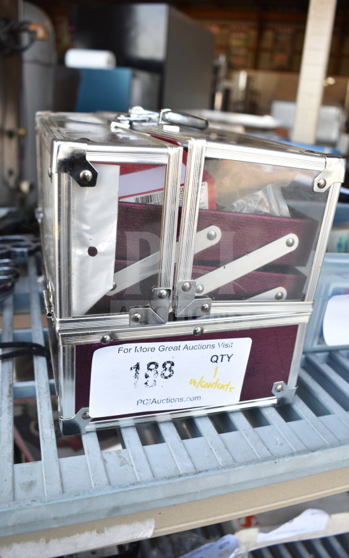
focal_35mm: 31
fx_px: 472
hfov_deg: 40.6
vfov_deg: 61.2
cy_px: 281
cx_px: 179
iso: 200
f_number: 4.5
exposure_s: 1/80
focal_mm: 20
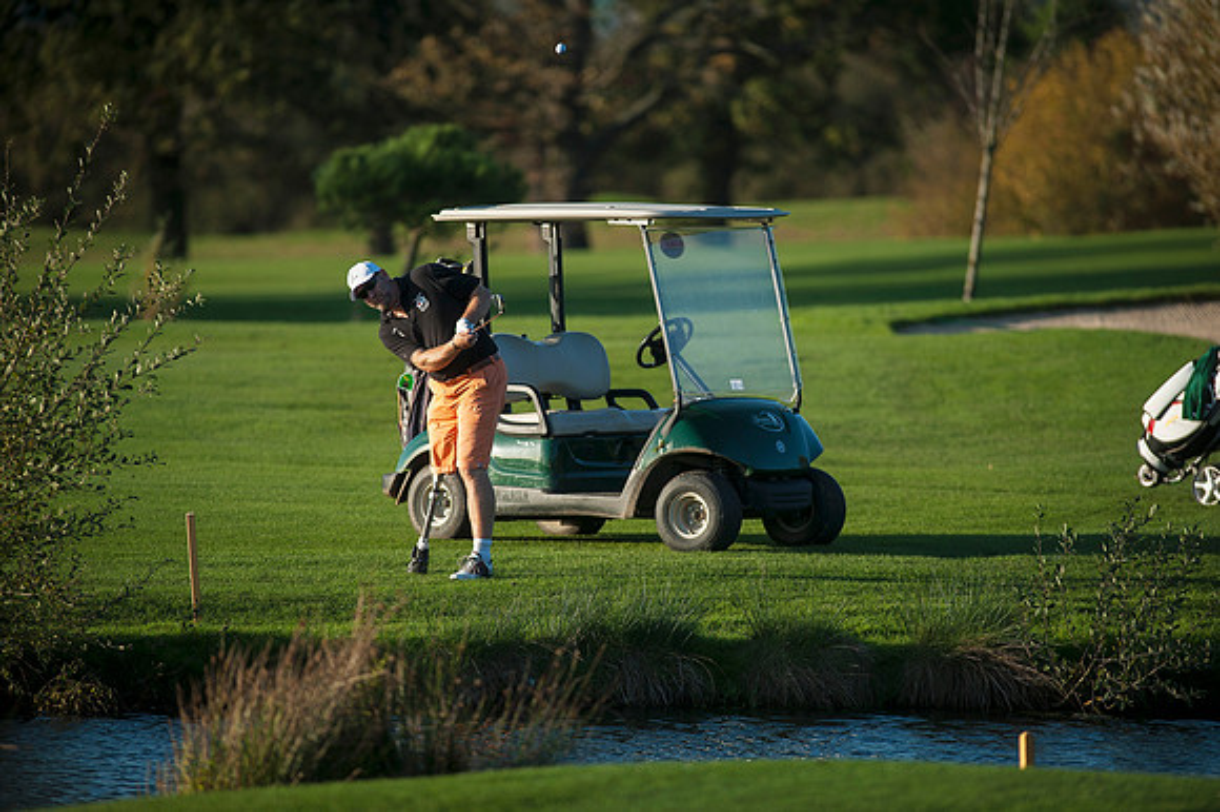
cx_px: 610
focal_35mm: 300
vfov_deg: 4.6
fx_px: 10160
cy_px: 406
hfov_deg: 6.9
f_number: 4.5
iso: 200
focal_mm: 300
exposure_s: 1/1600
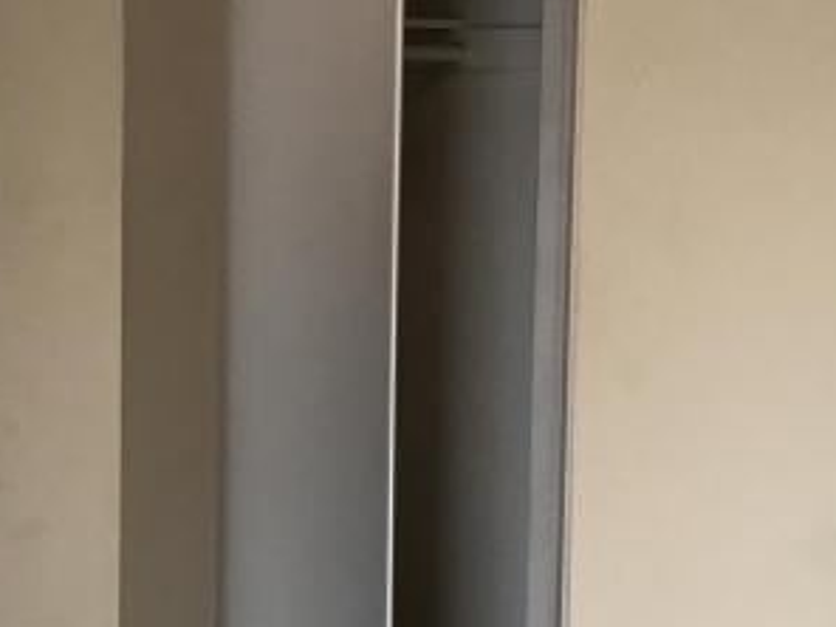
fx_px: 2343
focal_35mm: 97
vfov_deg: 15.2
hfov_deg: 20.1
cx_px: 201
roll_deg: -0.8
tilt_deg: -4.2
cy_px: 314
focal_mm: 3.99
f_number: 1.8
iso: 32
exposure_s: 1/24
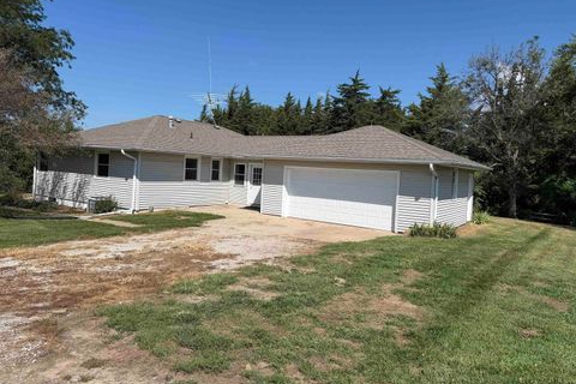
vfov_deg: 49.5
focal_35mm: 26
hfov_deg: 69.4
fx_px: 416
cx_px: 281
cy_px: 172
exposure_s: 1/6711
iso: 80
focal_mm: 6.76
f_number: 1.78
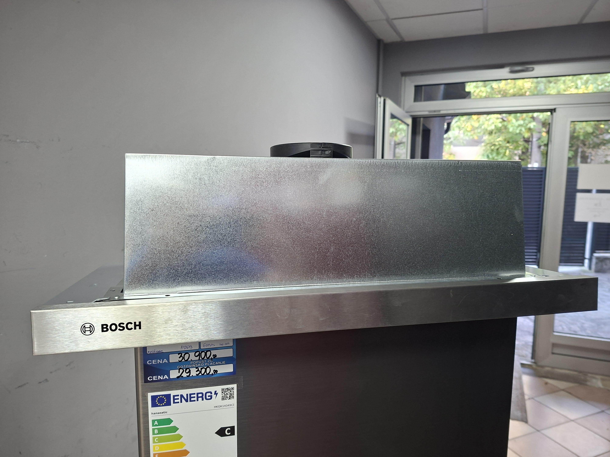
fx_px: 405
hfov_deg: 73.9
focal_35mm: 23
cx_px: 305
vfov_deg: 58.9
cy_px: 228
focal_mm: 5.54
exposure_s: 1/50
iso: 320
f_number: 1.8
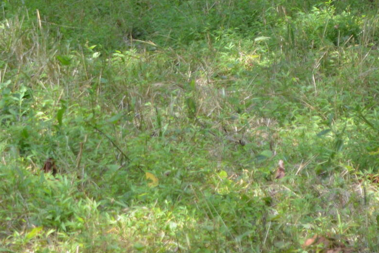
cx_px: -135
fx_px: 3315
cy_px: -136
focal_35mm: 315
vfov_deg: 4.3
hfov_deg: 6.5
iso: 220
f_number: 5.6
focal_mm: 55
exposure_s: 1/125
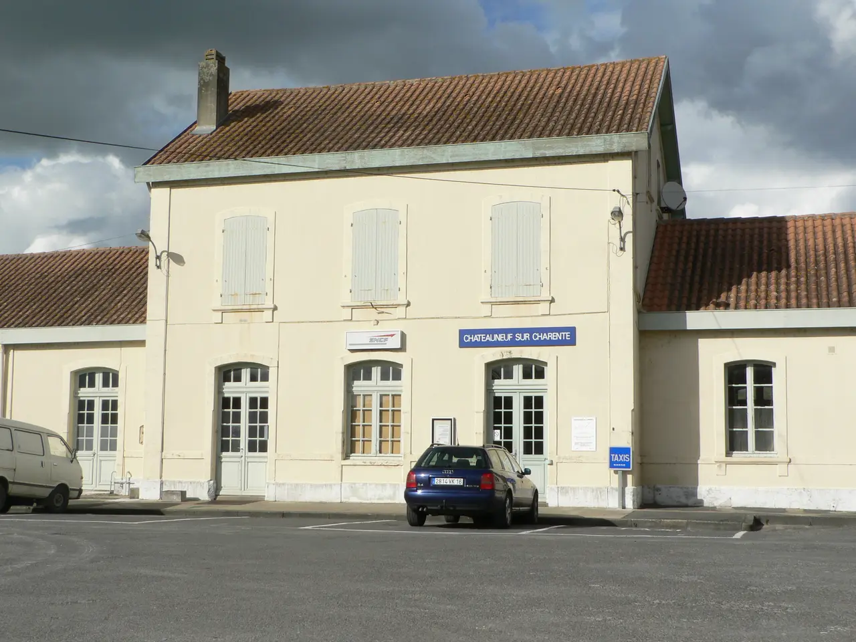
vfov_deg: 29.1
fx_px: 1236
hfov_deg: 38.2
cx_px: 428
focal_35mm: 50
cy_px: 321
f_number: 5.6
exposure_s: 1/500
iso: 80
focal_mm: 8.3
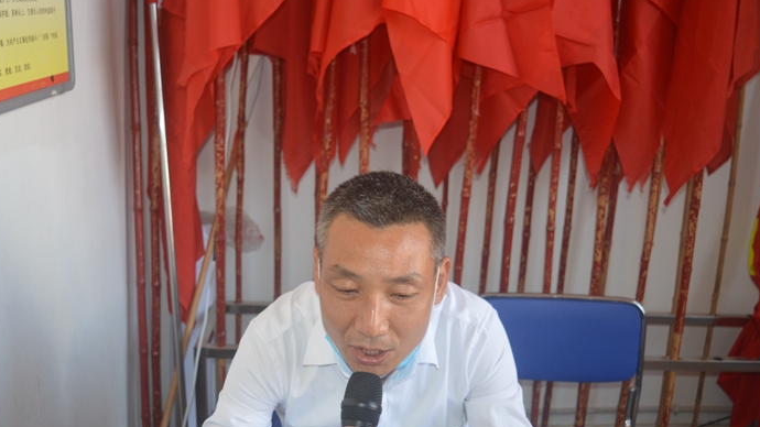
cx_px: 354
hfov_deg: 50.4
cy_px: 259
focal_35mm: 40
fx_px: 806
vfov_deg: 29.6
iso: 400
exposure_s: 1/80
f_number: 4
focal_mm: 22
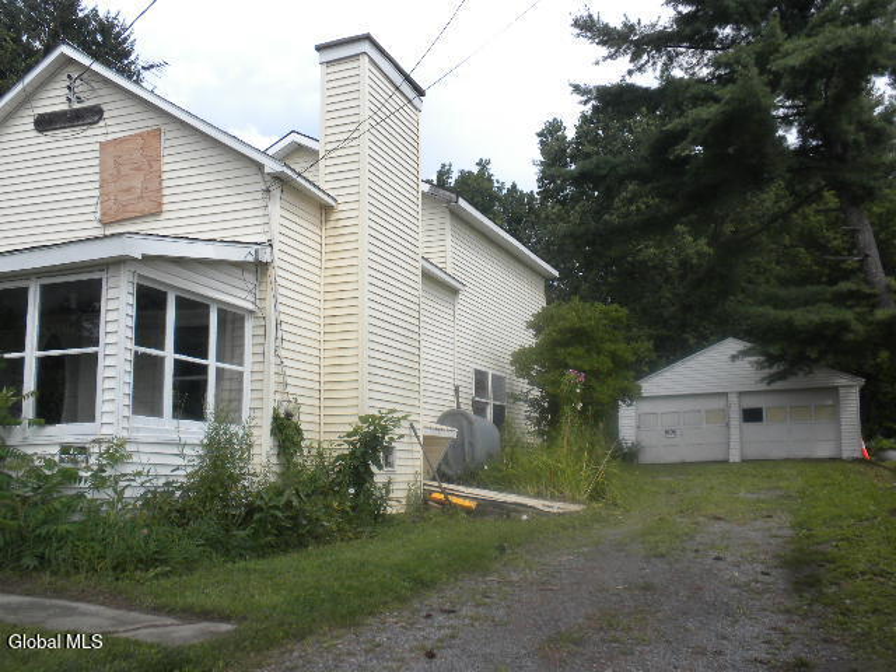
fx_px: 958
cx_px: 448
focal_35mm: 37
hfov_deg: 50.1
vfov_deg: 38.7
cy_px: 336
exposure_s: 1/71.1
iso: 64
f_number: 10
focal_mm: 6.6
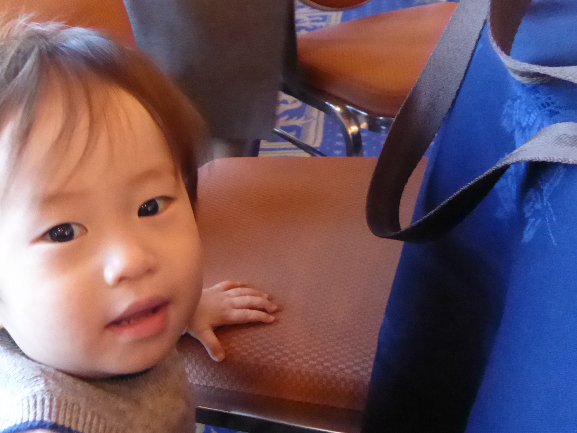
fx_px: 717
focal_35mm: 43
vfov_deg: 33.2
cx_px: 103
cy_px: 300
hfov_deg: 41.7
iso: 1600
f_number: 3.3
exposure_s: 1/40
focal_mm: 4.3
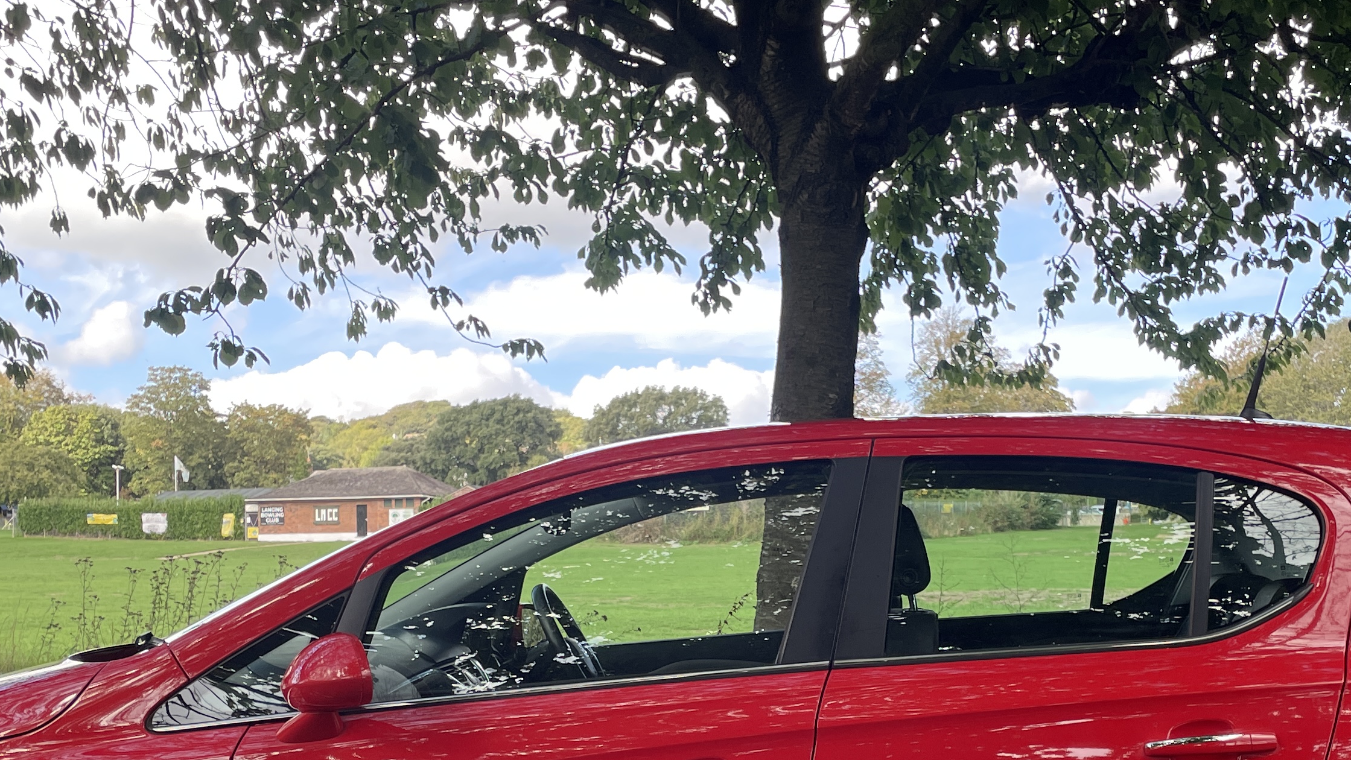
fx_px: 1827
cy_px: 668
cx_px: 773
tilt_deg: -1.7
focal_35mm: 51
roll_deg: +0.6
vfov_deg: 23.0
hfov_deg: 40.5
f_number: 1.6
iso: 32
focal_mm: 4.2
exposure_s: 1/407
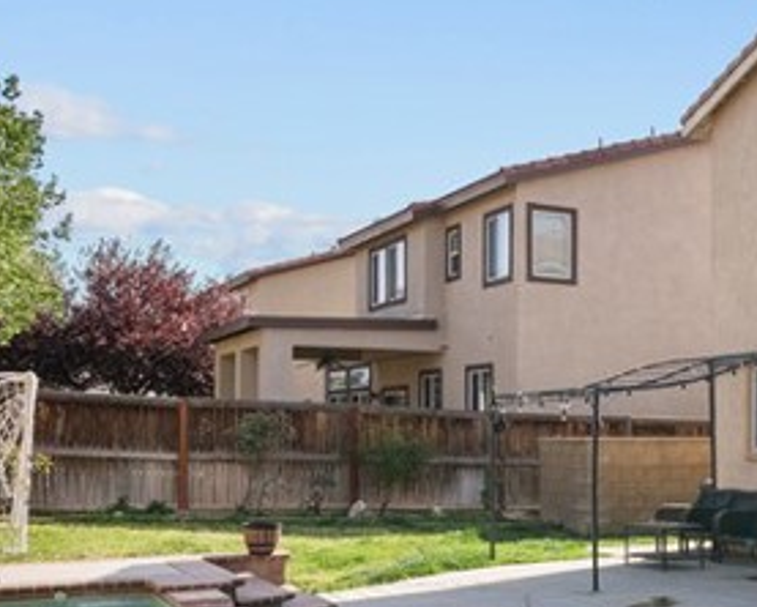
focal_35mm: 52
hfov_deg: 31.5
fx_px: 1166
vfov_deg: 29.0
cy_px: 403
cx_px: 850
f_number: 10
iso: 250
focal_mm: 15
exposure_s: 1/400
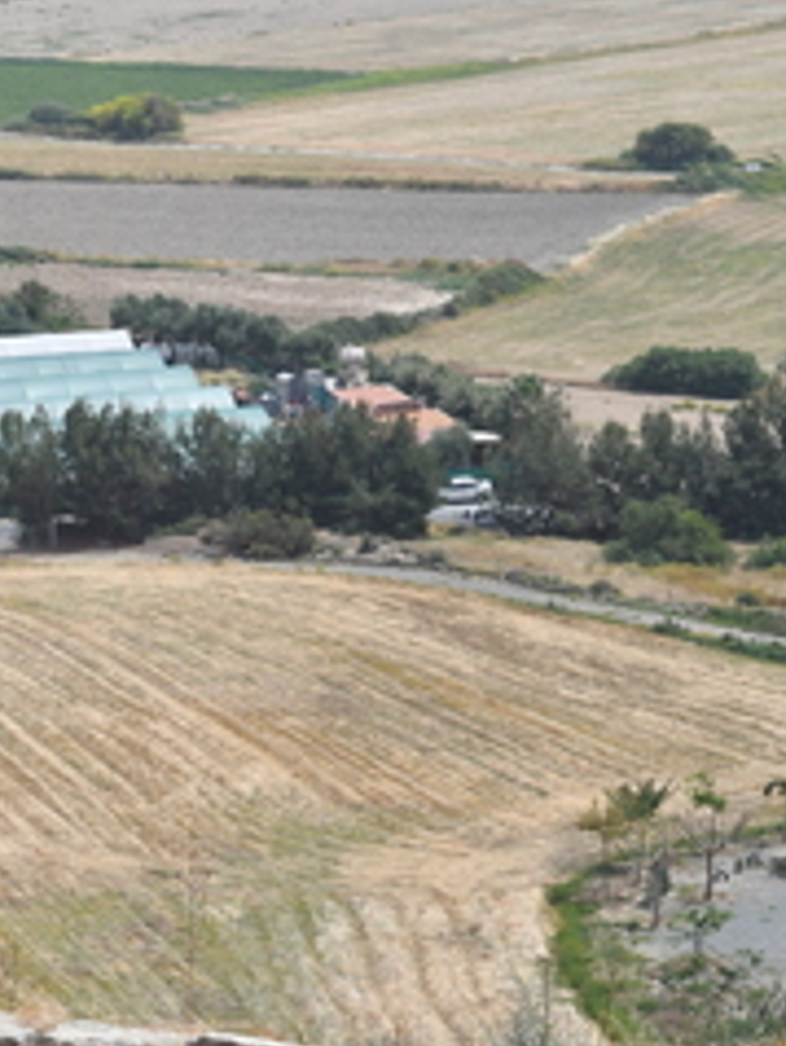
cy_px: 446
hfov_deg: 9.0
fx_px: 4986
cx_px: 44
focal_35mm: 165
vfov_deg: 12.0
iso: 250
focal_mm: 62
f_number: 9
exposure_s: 1/800
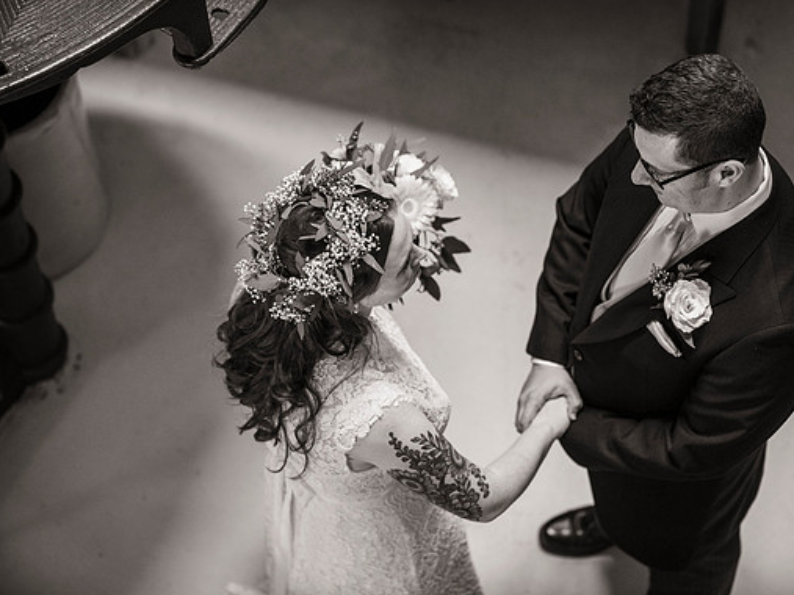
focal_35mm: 77
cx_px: 451
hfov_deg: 25.3
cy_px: 300
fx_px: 1766
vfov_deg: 19.1
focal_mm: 70
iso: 1600
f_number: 2.8
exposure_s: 1/160
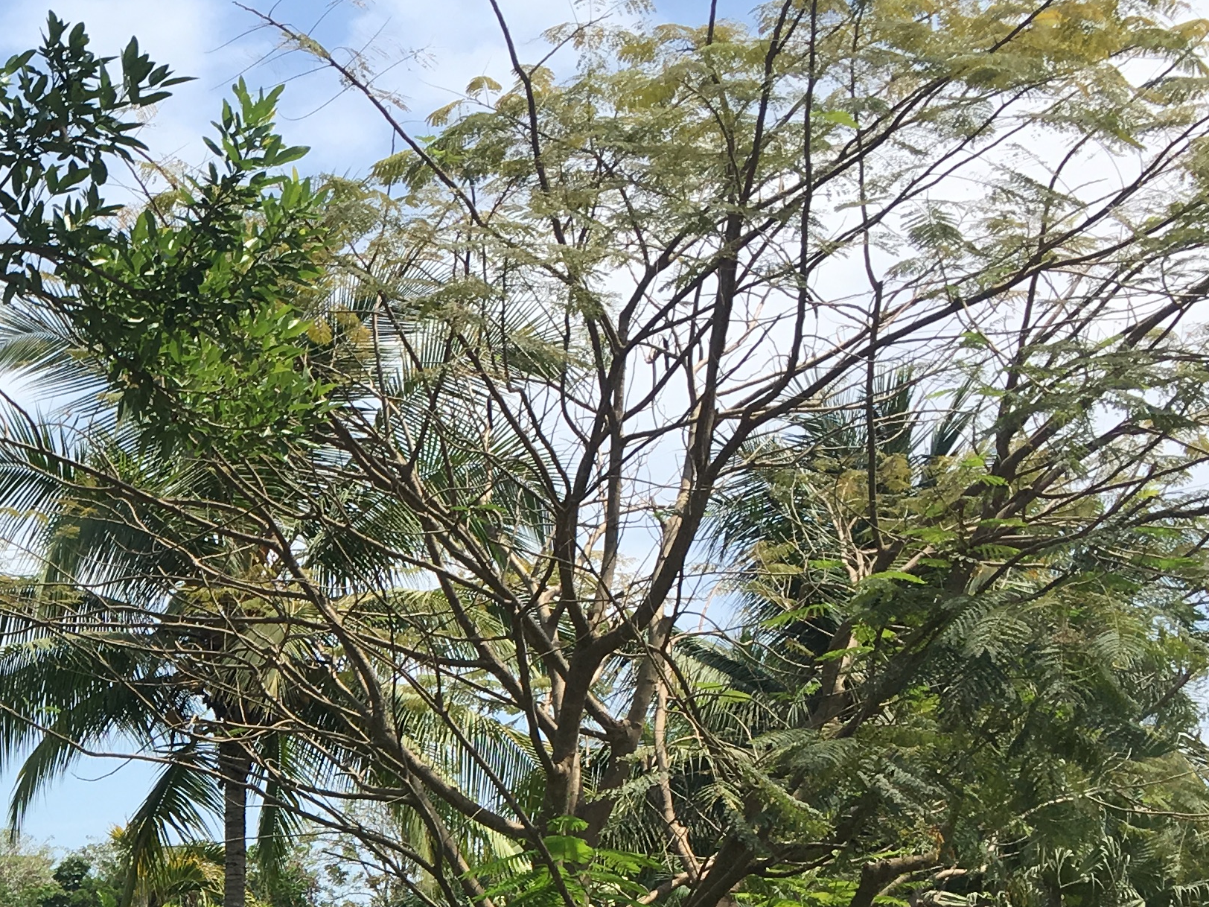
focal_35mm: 72
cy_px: 1071
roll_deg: -2.7
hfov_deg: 24.9
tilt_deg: +1.1
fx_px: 2515
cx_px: -159
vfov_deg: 19.3
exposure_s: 1/1374
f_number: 2.2
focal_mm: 4.15
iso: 25
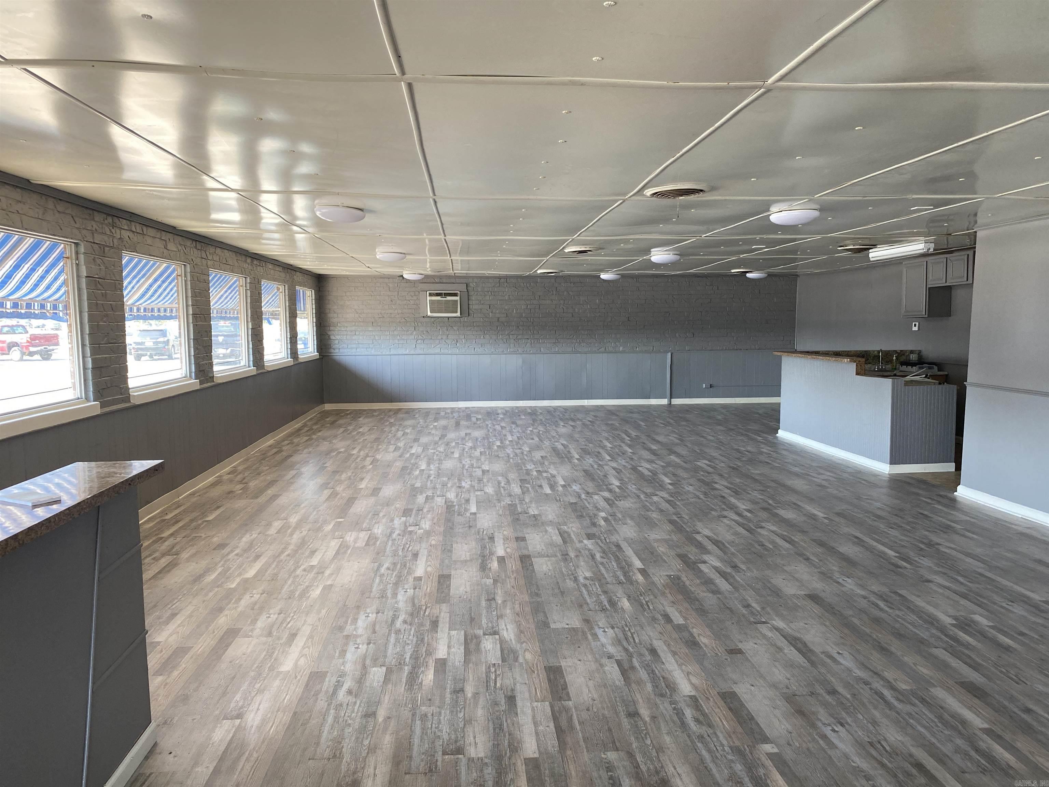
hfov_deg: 67.3
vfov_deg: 53.1
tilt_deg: -3.7
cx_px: 524
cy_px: 394
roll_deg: -0.1
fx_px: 788
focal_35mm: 26
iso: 125
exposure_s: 1/121
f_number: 1.8
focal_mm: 4.25
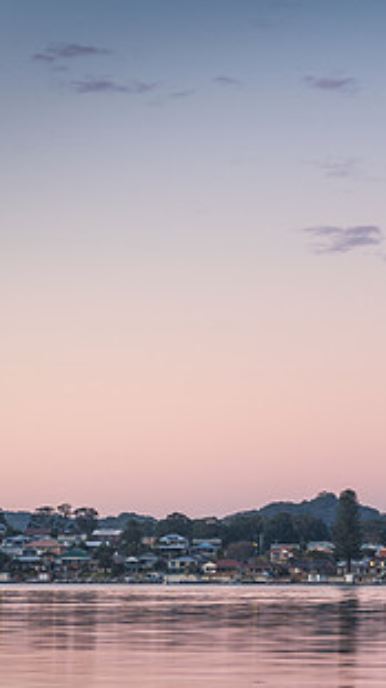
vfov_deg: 19.1
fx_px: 2041
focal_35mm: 112
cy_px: 418
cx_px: 484
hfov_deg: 10.6
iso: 50
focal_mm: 38
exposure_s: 1
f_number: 8
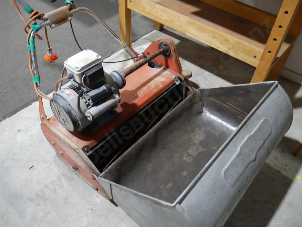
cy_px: 114
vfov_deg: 44.2
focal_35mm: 32
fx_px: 279
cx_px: 151
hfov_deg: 56.8
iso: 500
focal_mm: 16
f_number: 3.6
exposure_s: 1/60
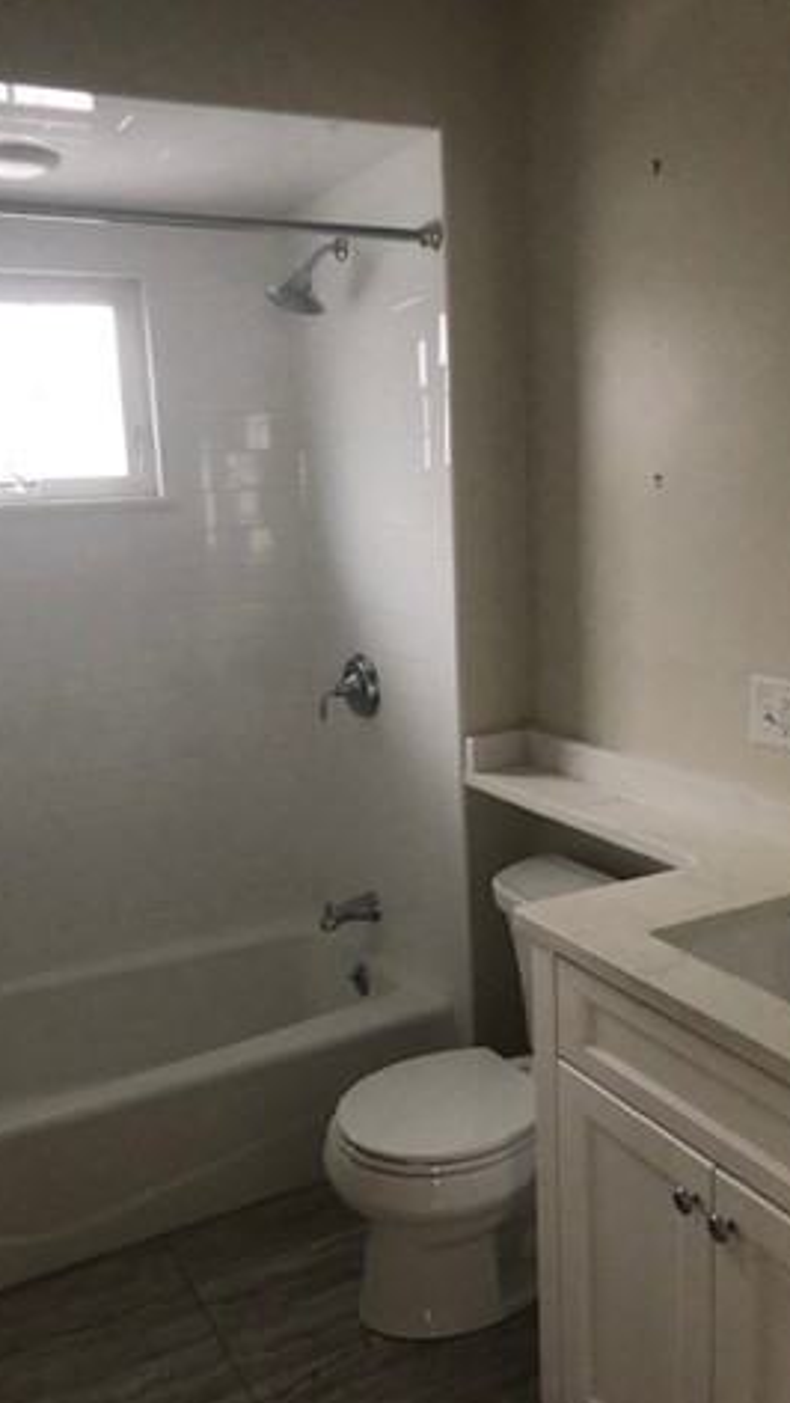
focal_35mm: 31
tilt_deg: -10.8
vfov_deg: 62.6
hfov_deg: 37.8
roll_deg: +2.7
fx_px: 1153
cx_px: 371
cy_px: 710
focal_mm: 3.99
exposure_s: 1/15
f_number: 1.8
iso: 100
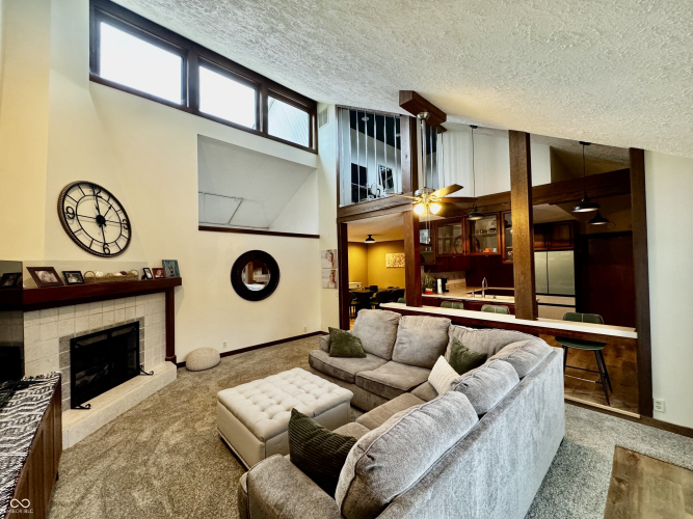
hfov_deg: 102.1
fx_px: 280
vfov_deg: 85.7
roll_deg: +1.2
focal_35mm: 14
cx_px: 346
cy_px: 260
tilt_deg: +0.1
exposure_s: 1/60
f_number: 2.2
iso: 400
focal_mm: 2.22
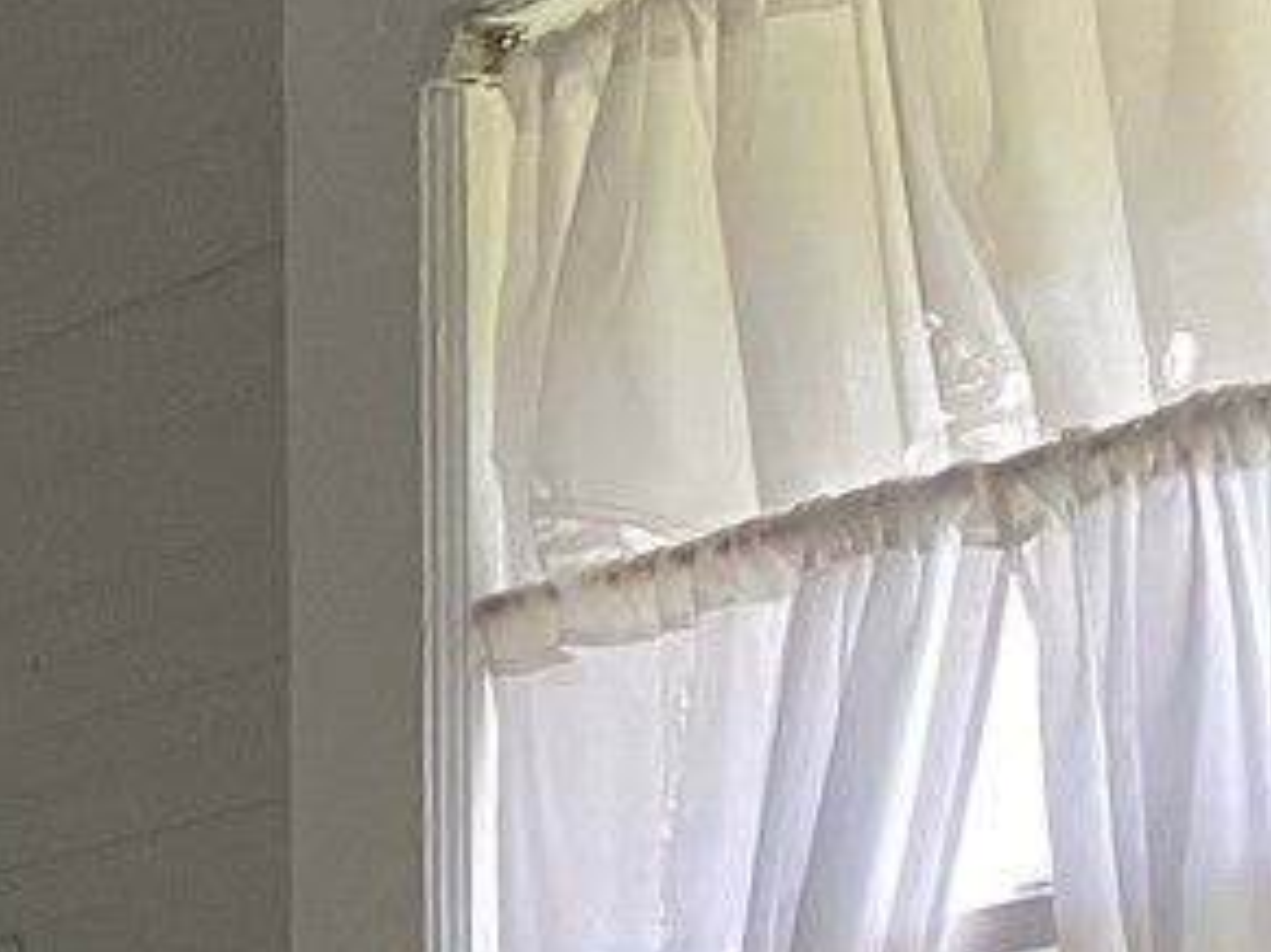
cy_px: 1528
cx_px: -2005
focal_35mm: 143
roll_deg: -0.4
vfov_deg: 10.0
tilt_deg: +3.3
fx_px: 5248
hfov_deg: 11.1
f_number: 1.8
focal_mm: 4.25
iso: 125
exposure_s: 1/60
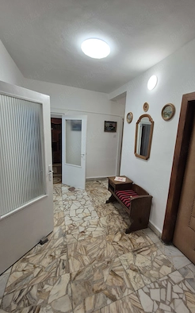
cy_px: 156
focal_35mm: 14
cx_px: 111
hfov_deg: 78.2
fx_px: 119
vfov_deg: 105.3
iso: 100
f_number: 2.2
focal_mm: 2.2
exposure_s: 1/50
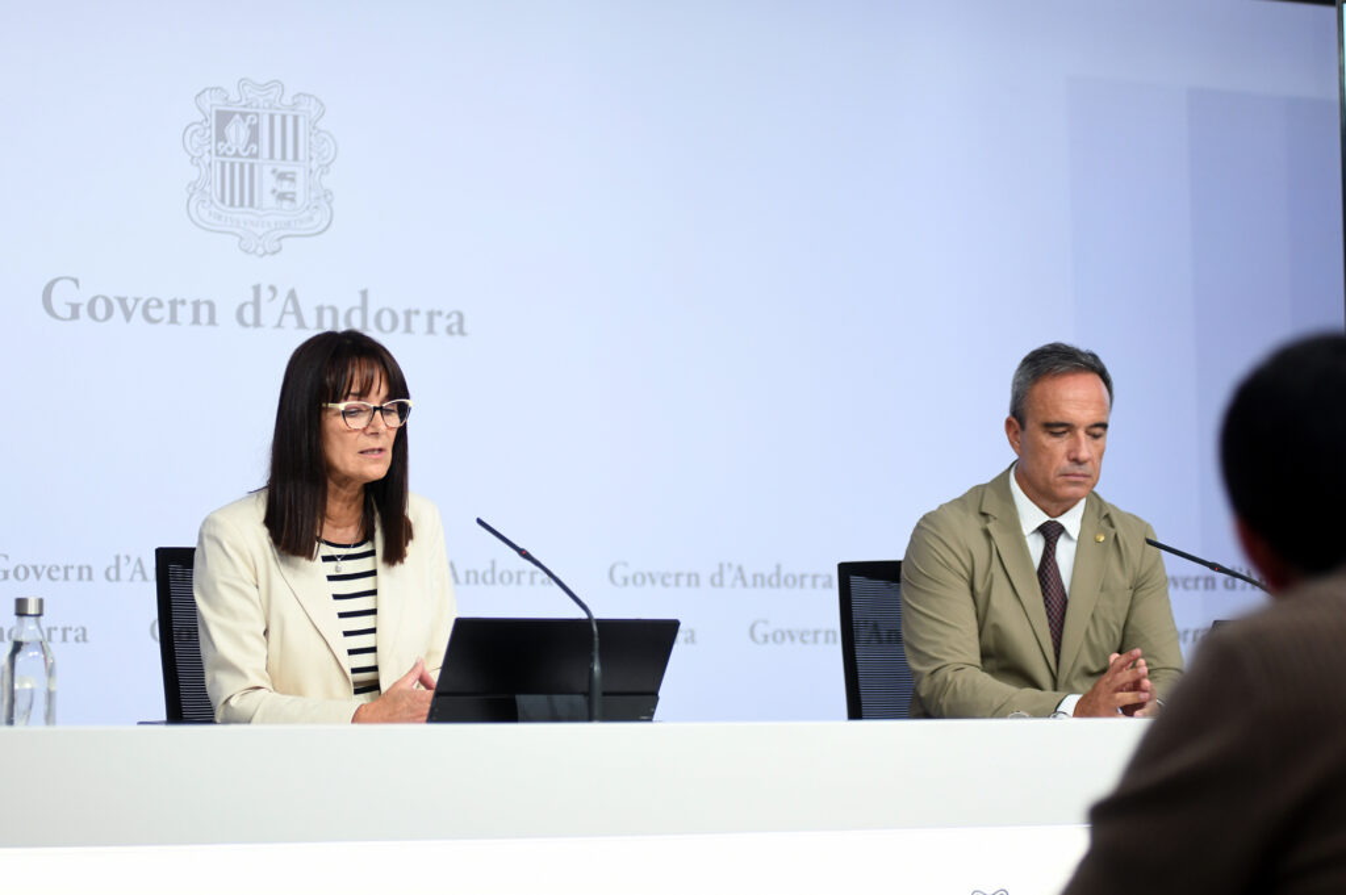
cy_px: 448
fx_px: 3848
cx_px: 673
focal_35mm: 103
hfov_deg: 19.8
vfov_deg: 13.3
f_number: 3.5
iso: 800
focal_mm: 86
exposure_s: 1/250
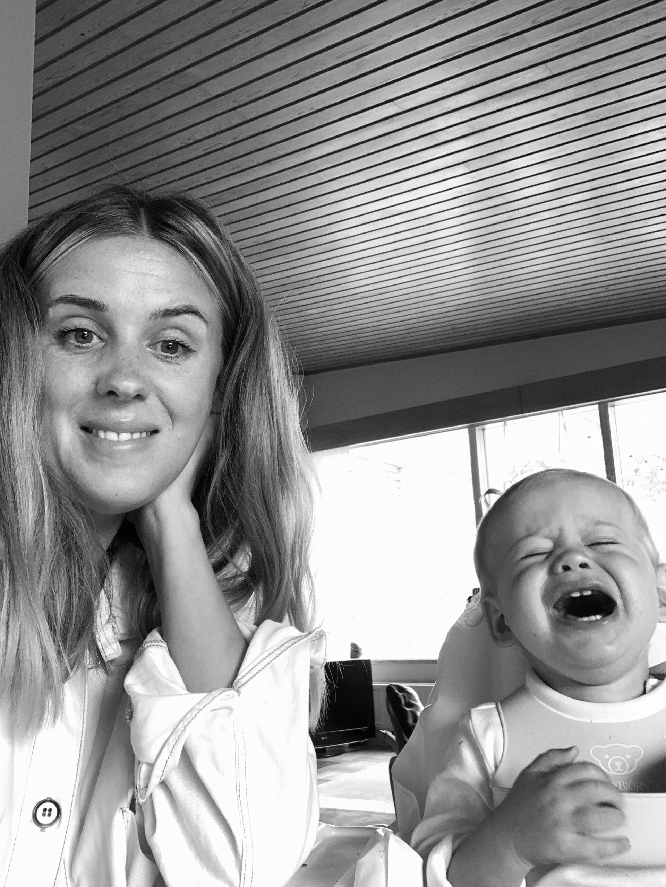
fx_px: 821
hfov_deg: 44.2
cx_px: 333
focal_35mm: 32
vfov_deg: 56.8
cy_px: 444
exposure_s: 1/60
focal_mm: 2.87
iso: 100
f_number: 2.2
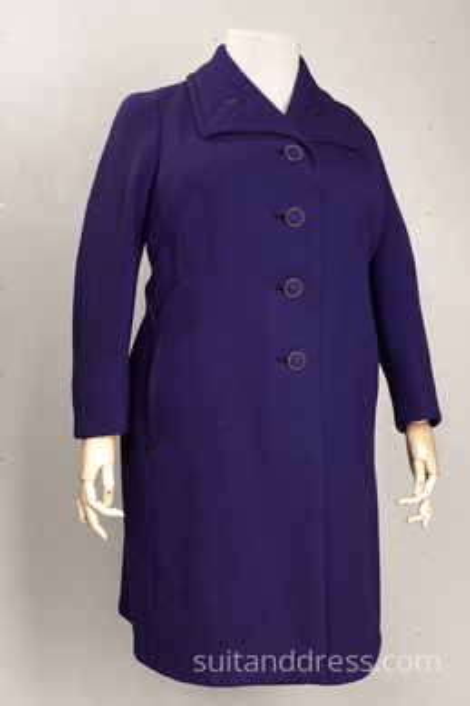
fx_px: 941
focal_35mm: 48
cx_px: 235
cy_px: 353
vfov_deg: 41.1
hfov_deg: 28.1
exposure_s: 1/40
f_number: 6.3
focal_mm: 32
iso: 400
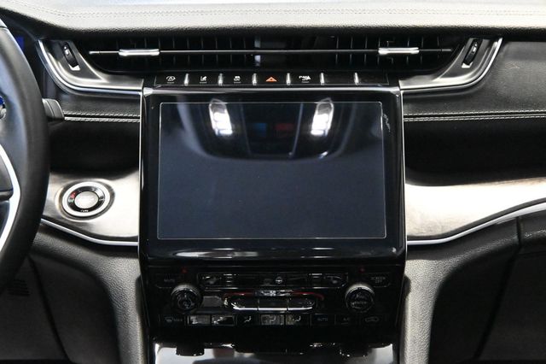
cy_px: 182
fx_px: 1137
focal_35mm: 75
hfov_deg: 27.0
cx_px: 273
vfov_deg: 18.2
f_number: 6.3
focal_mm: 50
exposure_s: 1/25
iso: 12800
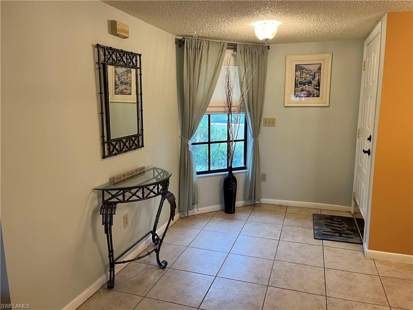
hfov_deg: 67.3
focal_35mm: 26
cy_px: 155
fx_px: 310
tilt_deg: -9.4
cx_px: 206
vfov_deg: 53.1
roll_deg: +0.1
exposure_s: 1/60
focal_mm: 5.1
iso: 80
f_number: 1.6
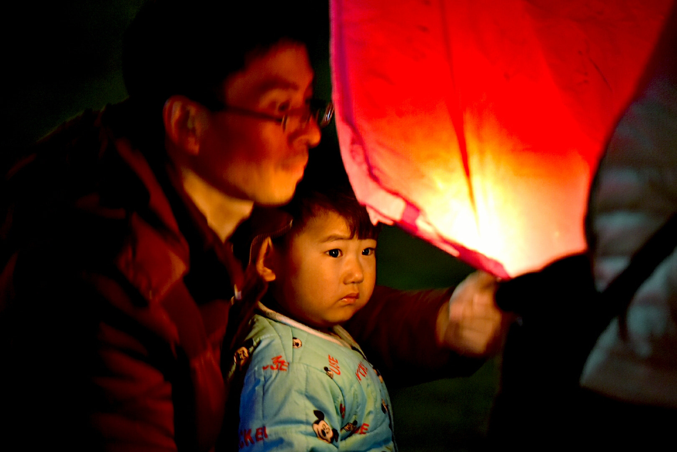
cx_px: 338
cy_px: 226
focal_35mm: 180
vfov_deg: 7.6
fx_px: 3385
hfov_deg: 11.4
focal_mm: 180
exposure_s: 1/50
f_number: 2.8
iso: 6400
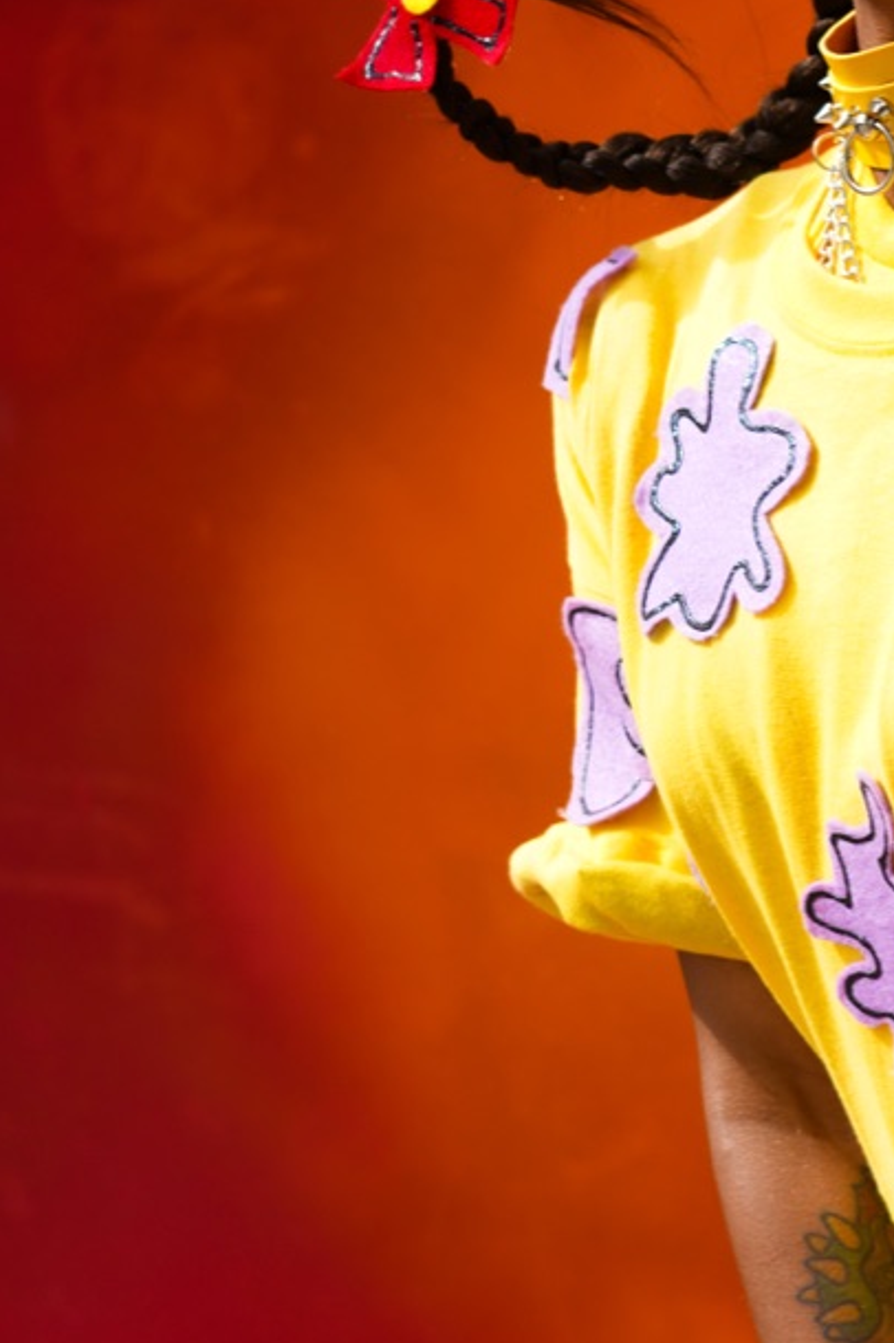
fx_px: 5482
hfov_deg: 9.2
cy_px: 724
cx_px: 1152
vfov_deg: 14.0
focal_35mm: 147
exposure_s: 1/500
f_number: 4
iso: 50
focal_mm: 56
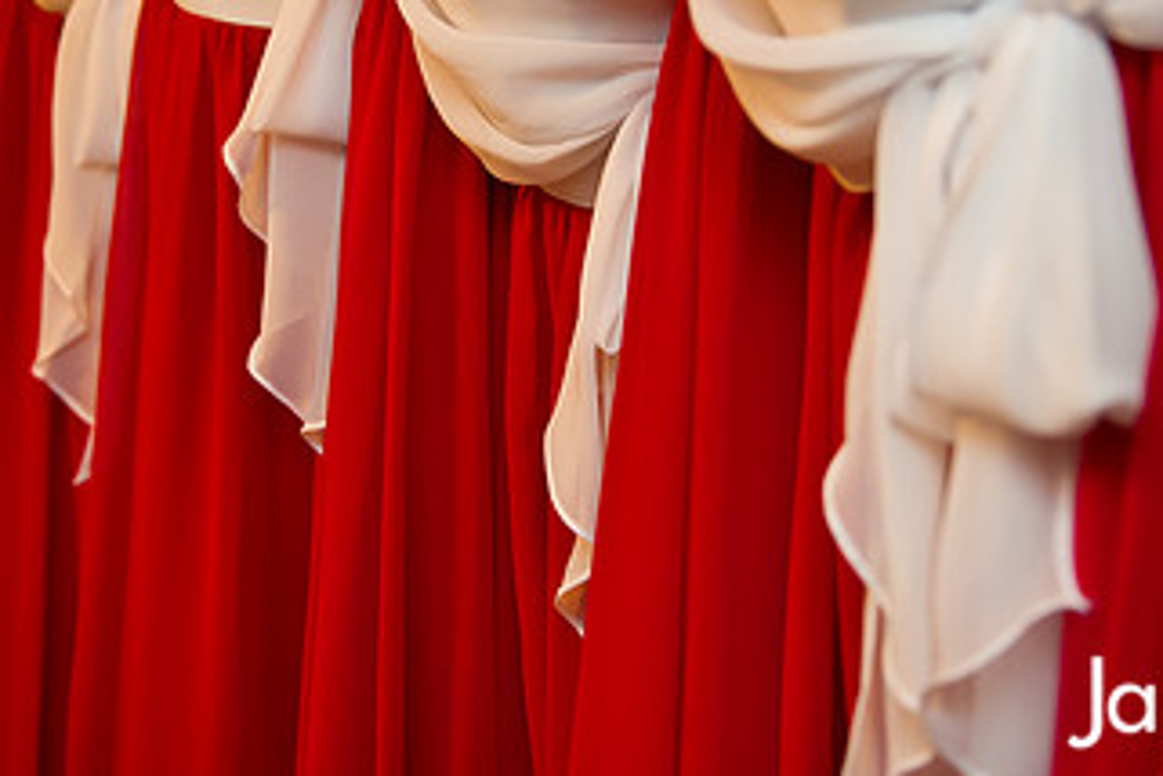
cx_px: 511
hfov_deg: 30.9
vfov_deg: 20.7
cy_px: 149
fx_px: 2100
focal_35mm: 65
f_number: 3.2
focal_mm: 36
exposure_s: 1/125
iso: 1600
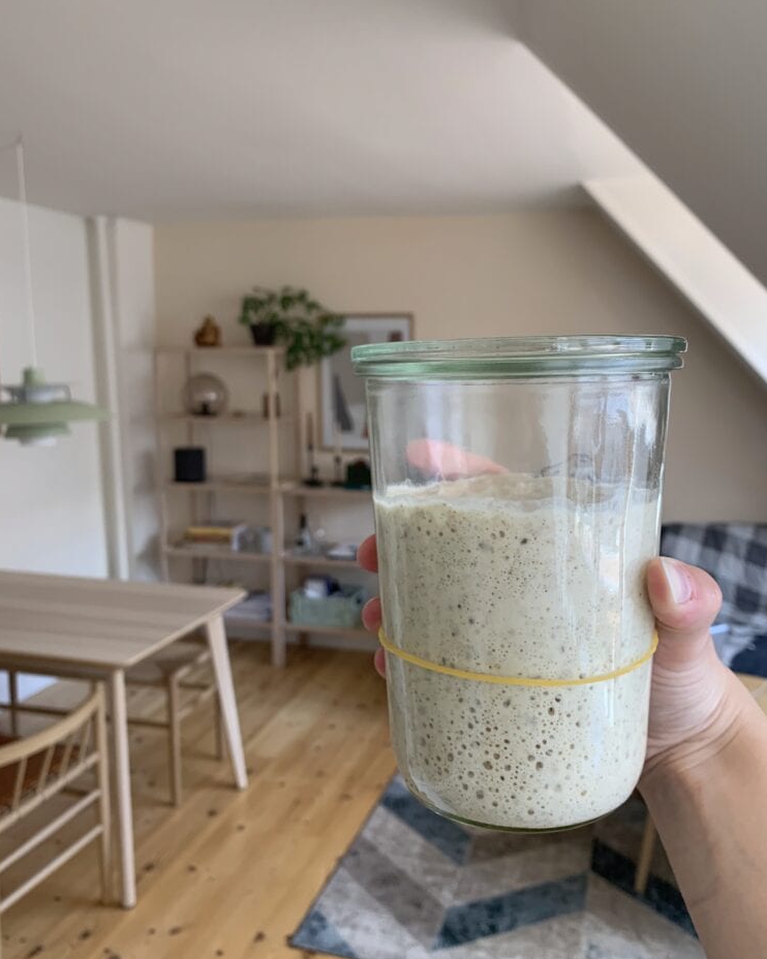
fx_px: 795
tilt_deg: -5.2
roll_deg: +1.0
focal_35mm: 28
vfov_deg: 62.2
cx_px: 393
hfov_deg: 51.5
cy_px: 461
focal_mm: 4.25
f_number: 1.8
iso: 100
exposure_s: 1/109
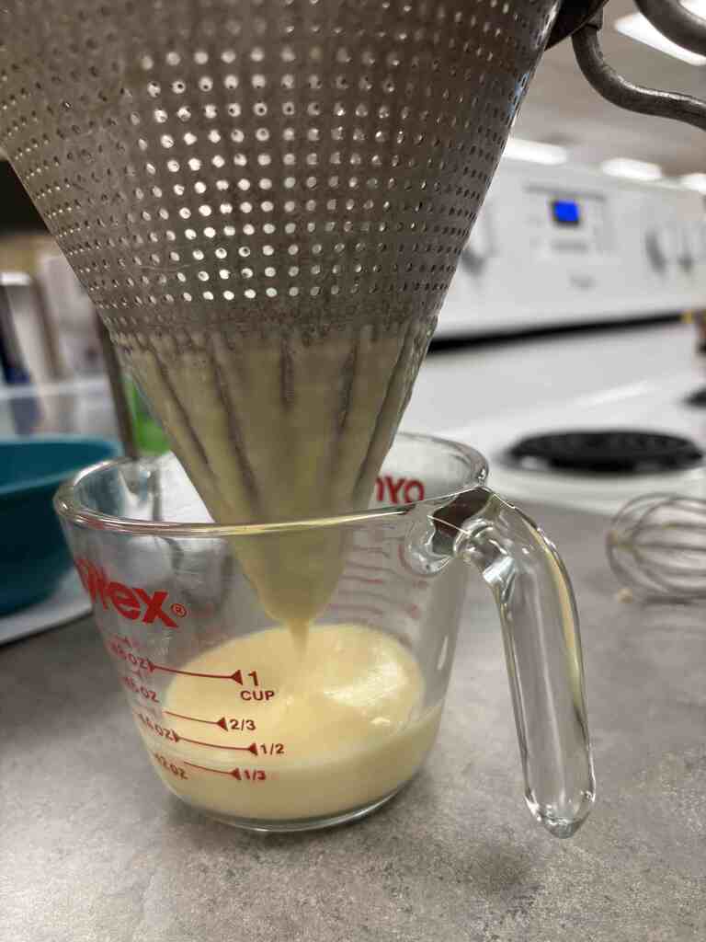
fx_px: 707
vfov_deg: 67.3
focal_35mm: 26
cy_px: 471
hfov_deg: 53.1
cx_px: 353
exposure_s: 1/60
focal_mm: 5.96
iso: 100
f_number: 1.6
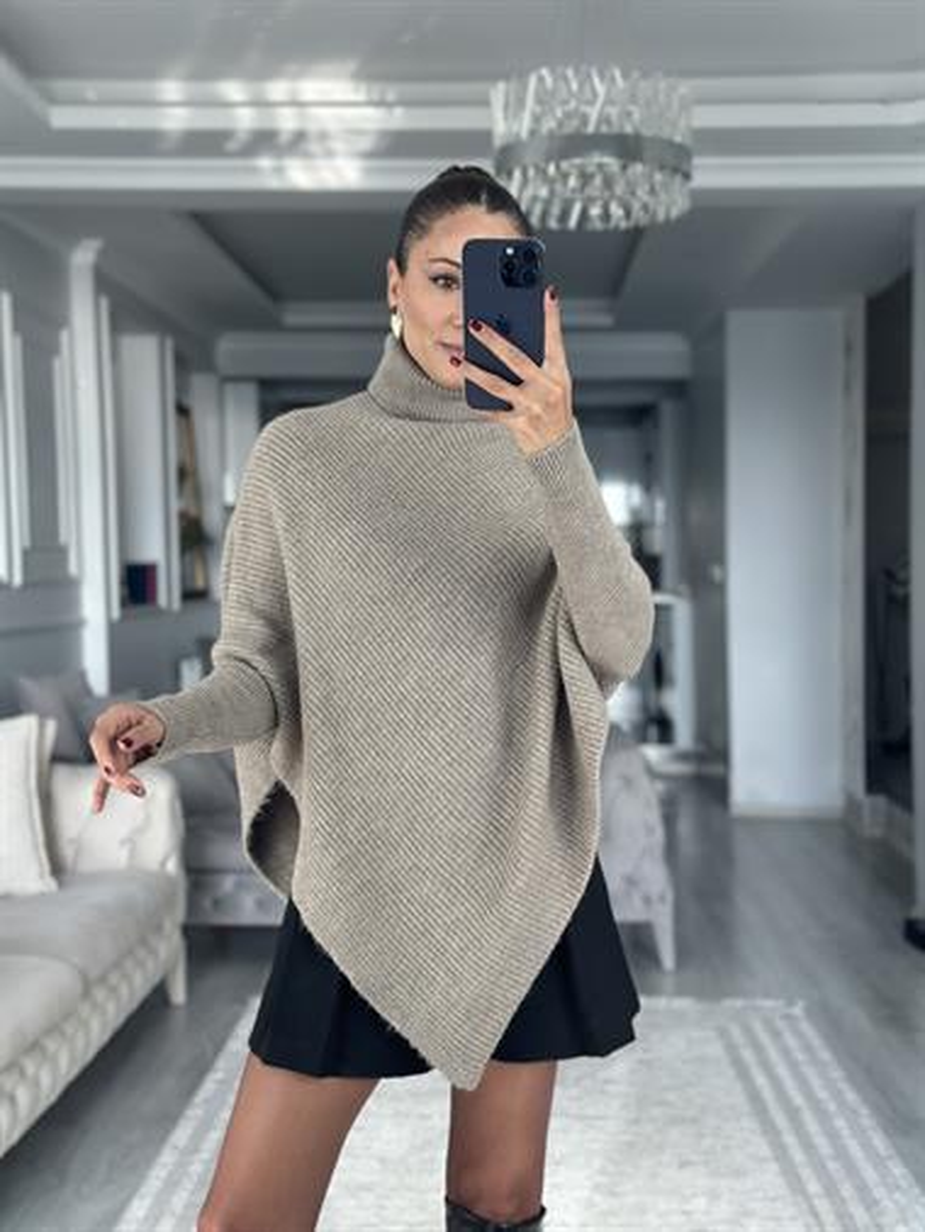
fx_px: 1709
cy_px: 616
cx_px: 462
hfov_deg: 30.3
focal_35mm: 48
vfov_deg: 39.6
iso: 125
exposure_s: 1/142
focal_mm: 6.86
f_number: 1.78
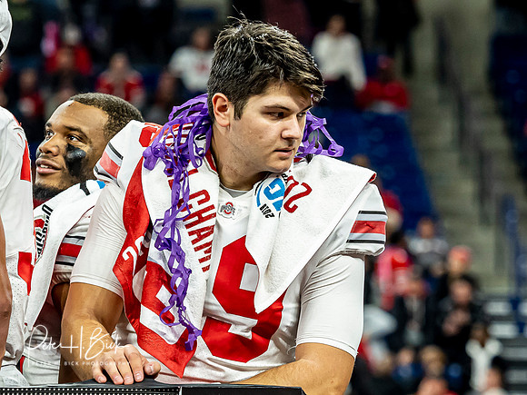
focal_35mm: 433
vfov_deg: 3.4
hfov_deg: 4.6
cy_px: 105
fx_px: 6592
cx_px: 252
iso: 1000
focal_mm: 125
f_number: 3.5
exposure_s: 1/320
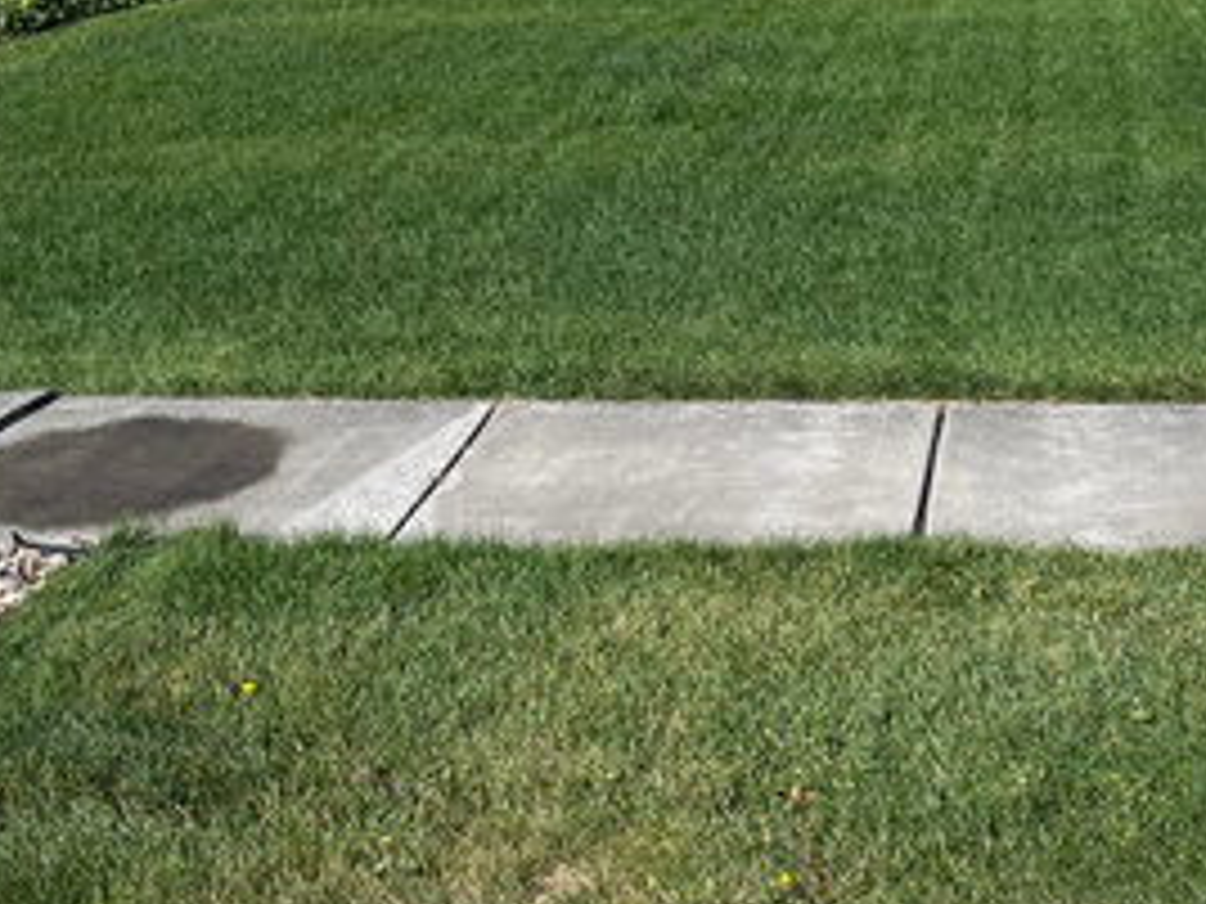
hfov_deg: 31.2
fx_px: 2160
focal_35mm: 62
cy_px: -45
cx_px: 688
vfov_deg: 22.5
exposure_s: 1/3610
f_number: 1.6
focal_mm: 4.2
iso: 32
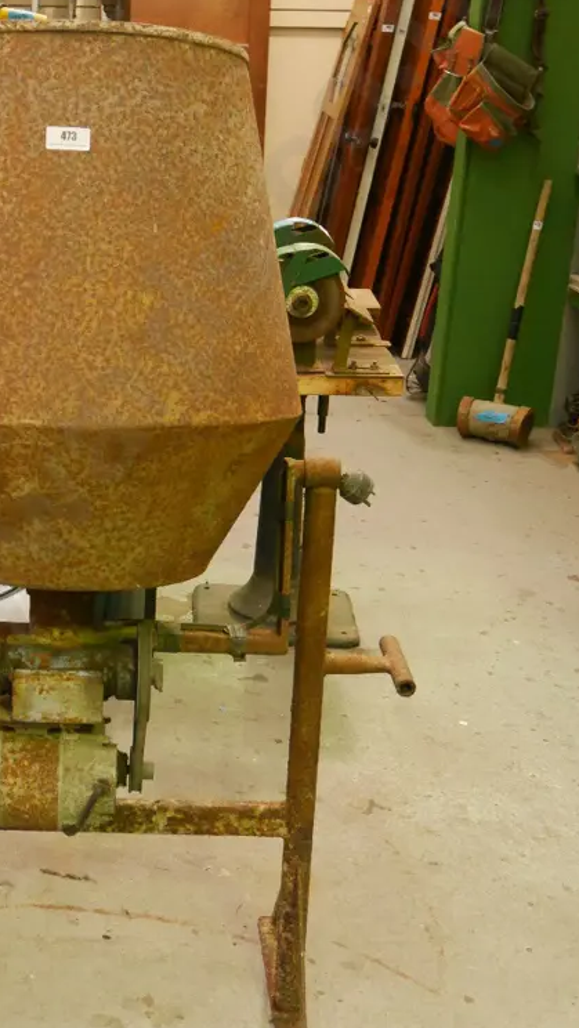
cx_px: 64
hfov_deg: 23.0
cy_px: 491
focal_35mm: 51
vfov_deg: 40.6
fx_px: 1391
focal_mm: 17
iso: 3200
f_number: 4.1
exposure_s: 1/125
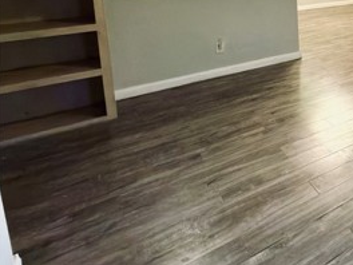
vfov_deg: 36.9
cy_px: -8
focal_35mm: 34
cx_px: 425
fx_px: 347
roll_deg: -0.6
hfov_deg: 39.0
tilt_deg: -8.3
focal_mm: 2.22
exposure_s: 1/30
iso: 250
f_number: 2.2
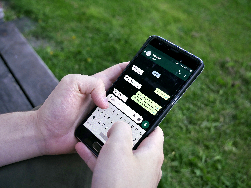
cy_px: 94
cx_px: 126
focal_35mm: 44
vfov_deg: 32.9
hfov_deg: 42.9
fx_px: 319
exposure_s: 1/250
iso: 200
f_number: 4.2
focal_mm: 22
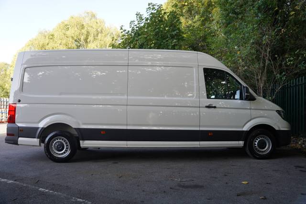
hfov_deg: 67.6
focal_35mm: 27
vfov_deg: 48.0
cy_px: 102
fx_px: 229
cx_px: 153
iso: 125
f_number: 4
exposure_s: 1/60
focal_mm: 26.9
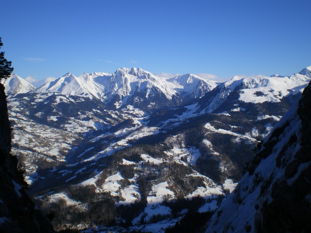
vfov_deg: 37.7
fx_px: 341
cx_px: 156
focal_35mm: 38
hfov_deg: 49.0
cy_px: 116
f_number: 4.6
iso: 64
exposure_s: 1/500
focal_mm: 6.3
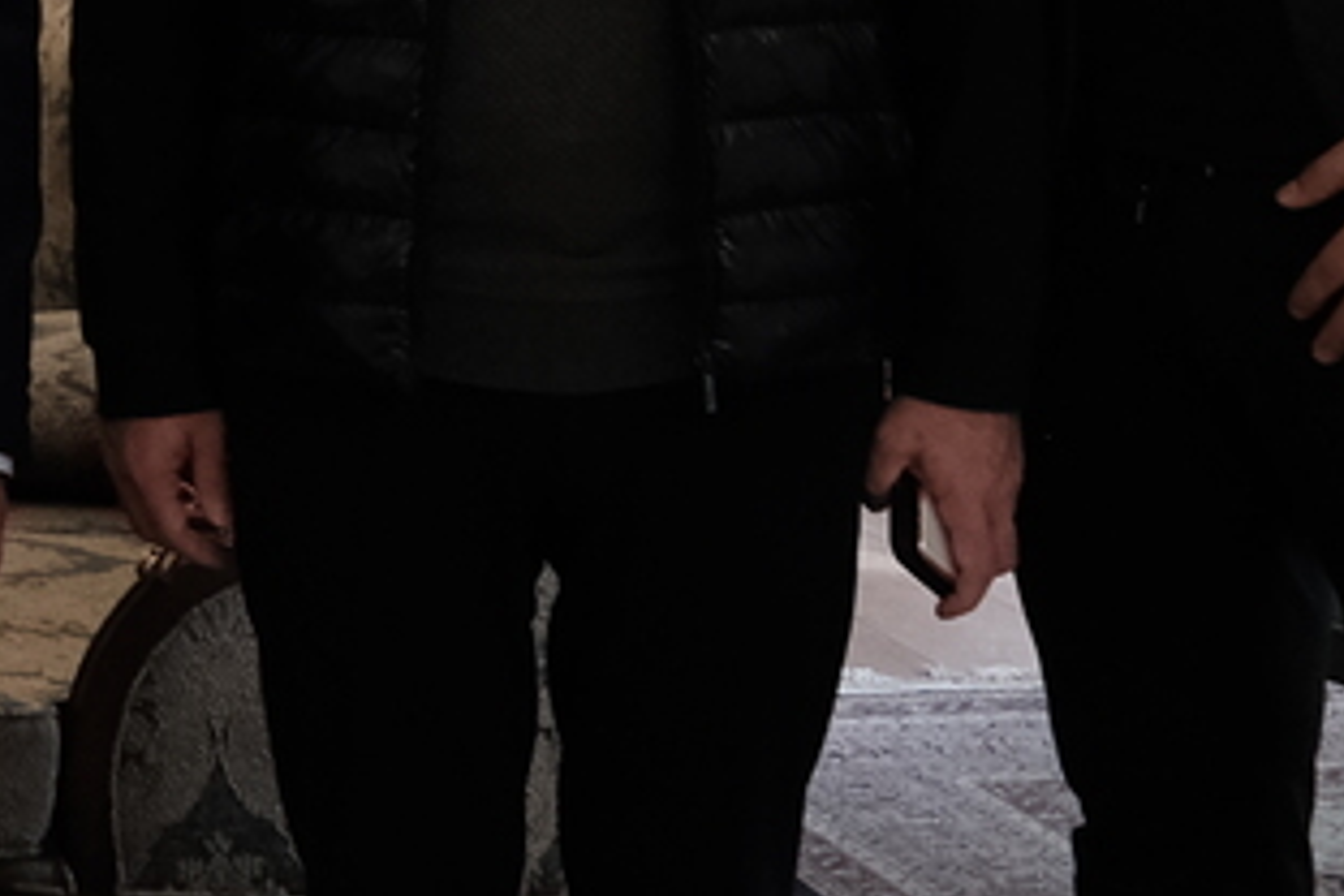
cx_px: -1434
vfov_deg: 8.8
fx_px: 5749
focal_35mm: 154
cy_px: -289
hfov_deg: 11.8
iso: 1600
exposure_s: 1/120
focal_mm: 16.5
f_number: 4
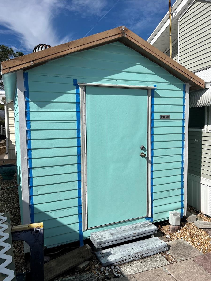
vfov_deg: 67.3
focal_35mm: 26
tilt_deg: -4.7
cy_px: 140
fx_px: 211
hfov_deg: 53.1
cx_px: 106
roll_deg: +1.2
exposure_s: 1/11364
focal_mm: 5.7
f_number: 1.5
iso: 50
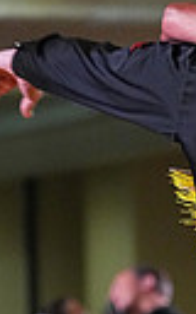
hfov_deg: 1.8
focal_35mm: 732
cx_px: 408
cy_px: 442
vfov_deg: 2.9
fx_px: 6256
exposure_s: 1/400
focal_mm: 159
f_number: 5
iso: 8000
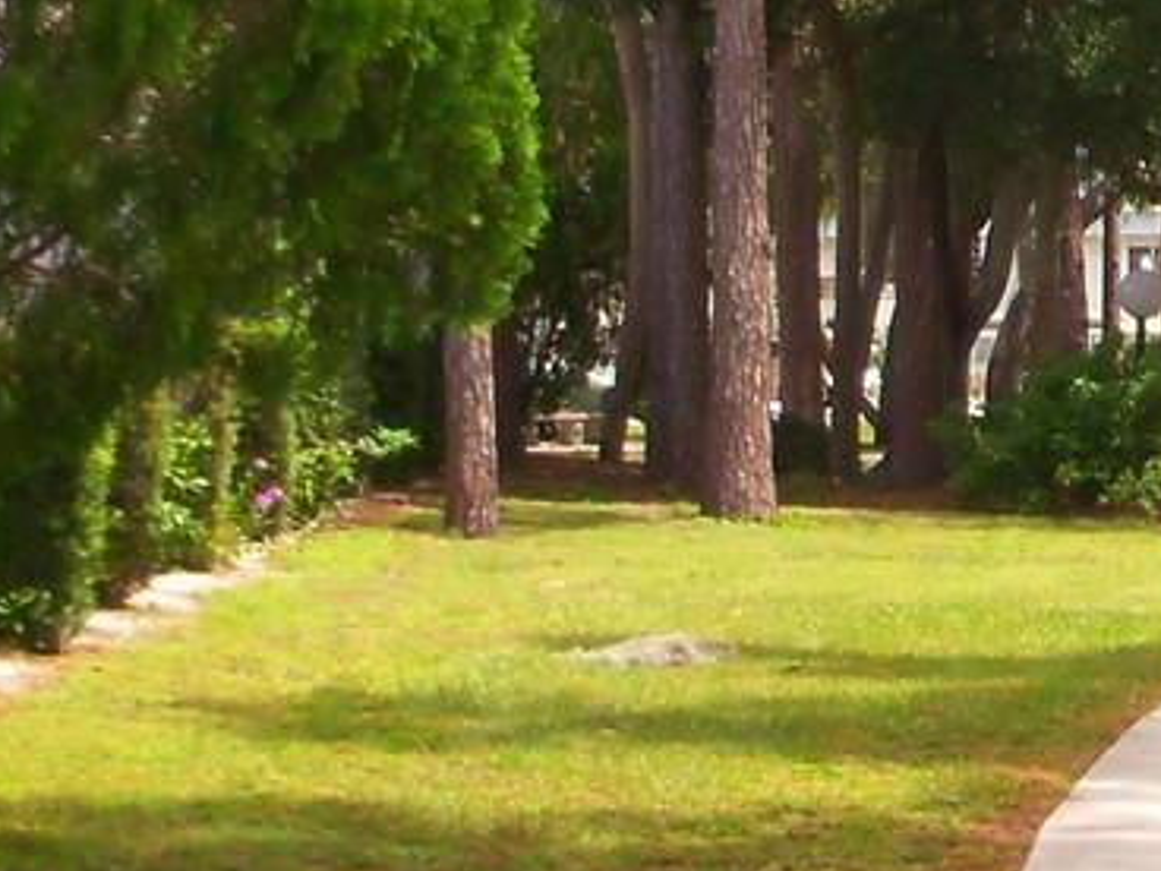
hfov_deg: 12.6
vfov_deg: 9.7
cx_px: 1499
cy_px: -79
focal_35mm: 152
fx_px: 5098
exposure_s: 1/500
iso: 64
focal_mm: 6.3
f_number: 3
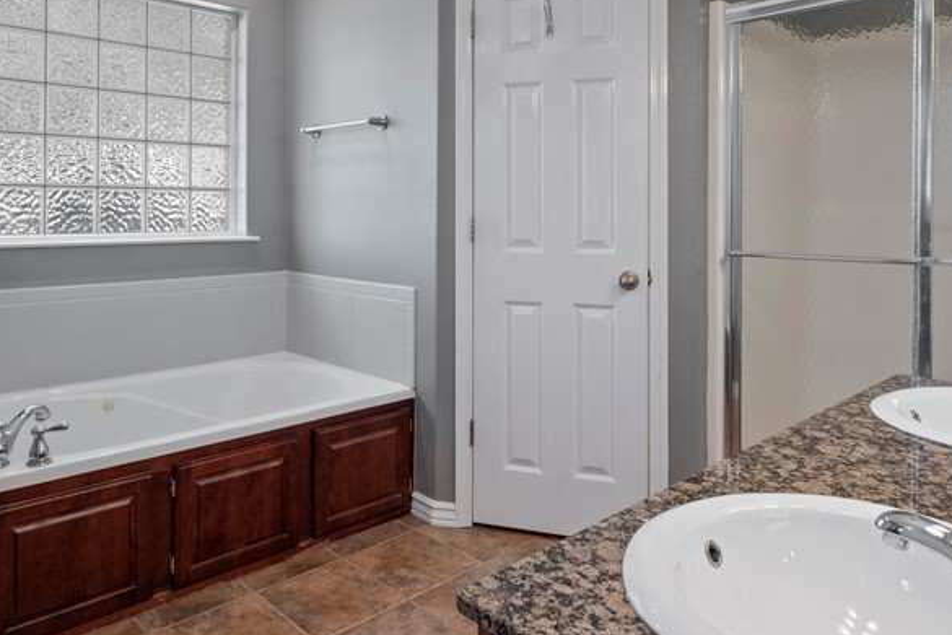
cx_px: 399
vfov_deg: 48.7
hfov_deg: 68.9
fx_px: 688
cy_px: 213
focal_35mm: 26
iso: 640
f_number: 8
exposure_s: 1/20
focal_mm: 14
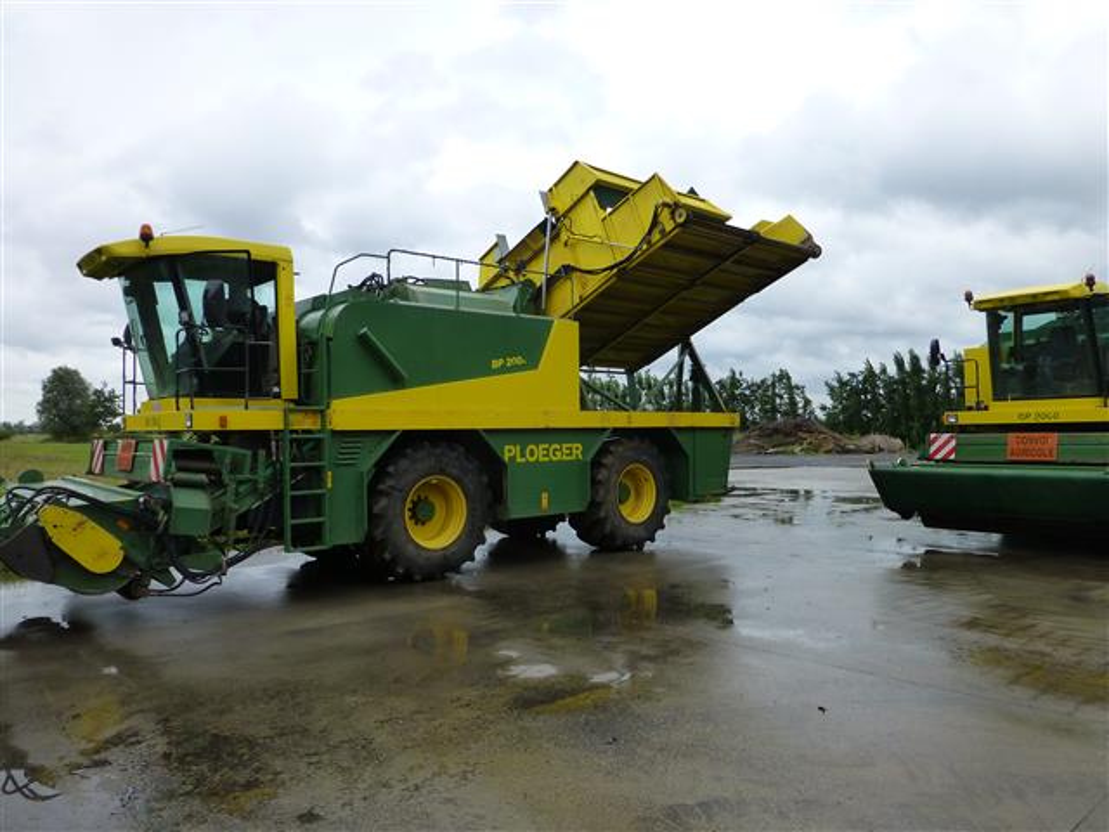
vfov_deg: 56.8
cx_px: 554
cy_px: 416
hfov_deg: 71.6
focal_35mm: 24
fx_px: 769
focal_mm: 4.3
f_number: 4
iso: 160
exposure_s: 1/320
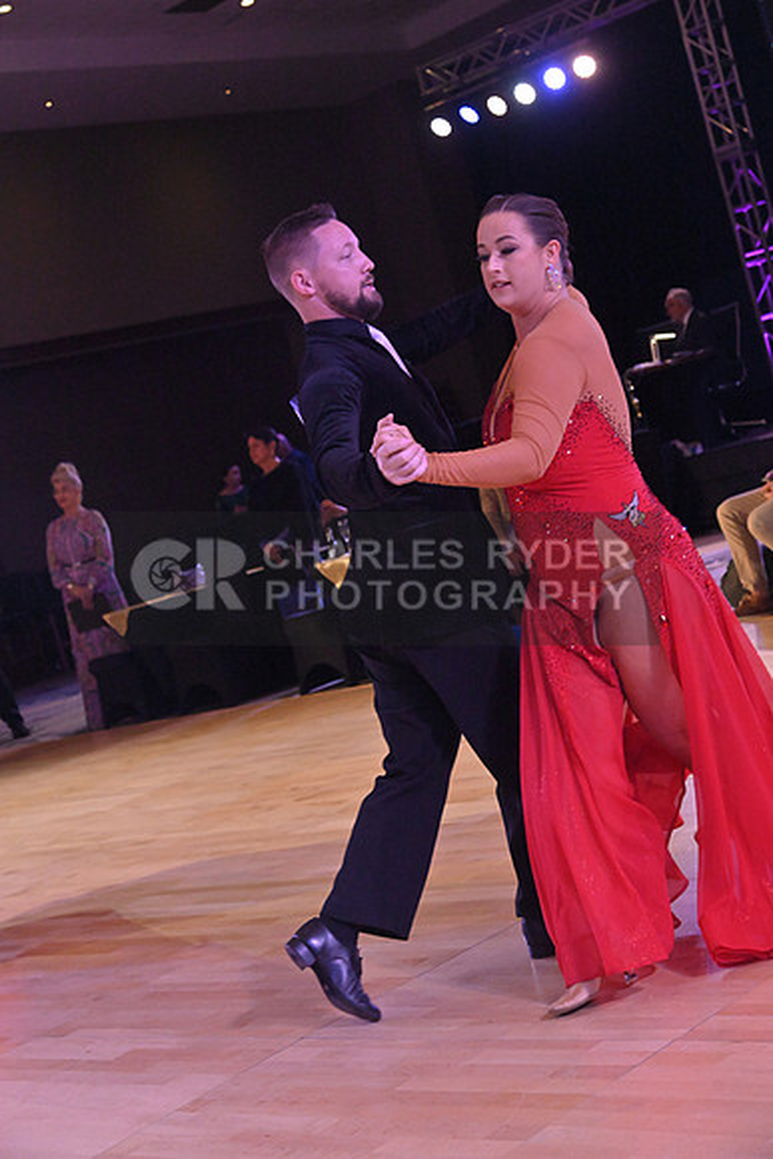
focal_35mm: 62
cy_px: 580
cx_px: 386
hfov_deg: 21.9
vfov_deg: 32.4
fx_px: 1996
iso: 6400
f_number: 7.1
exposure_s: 1/320
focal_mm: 62
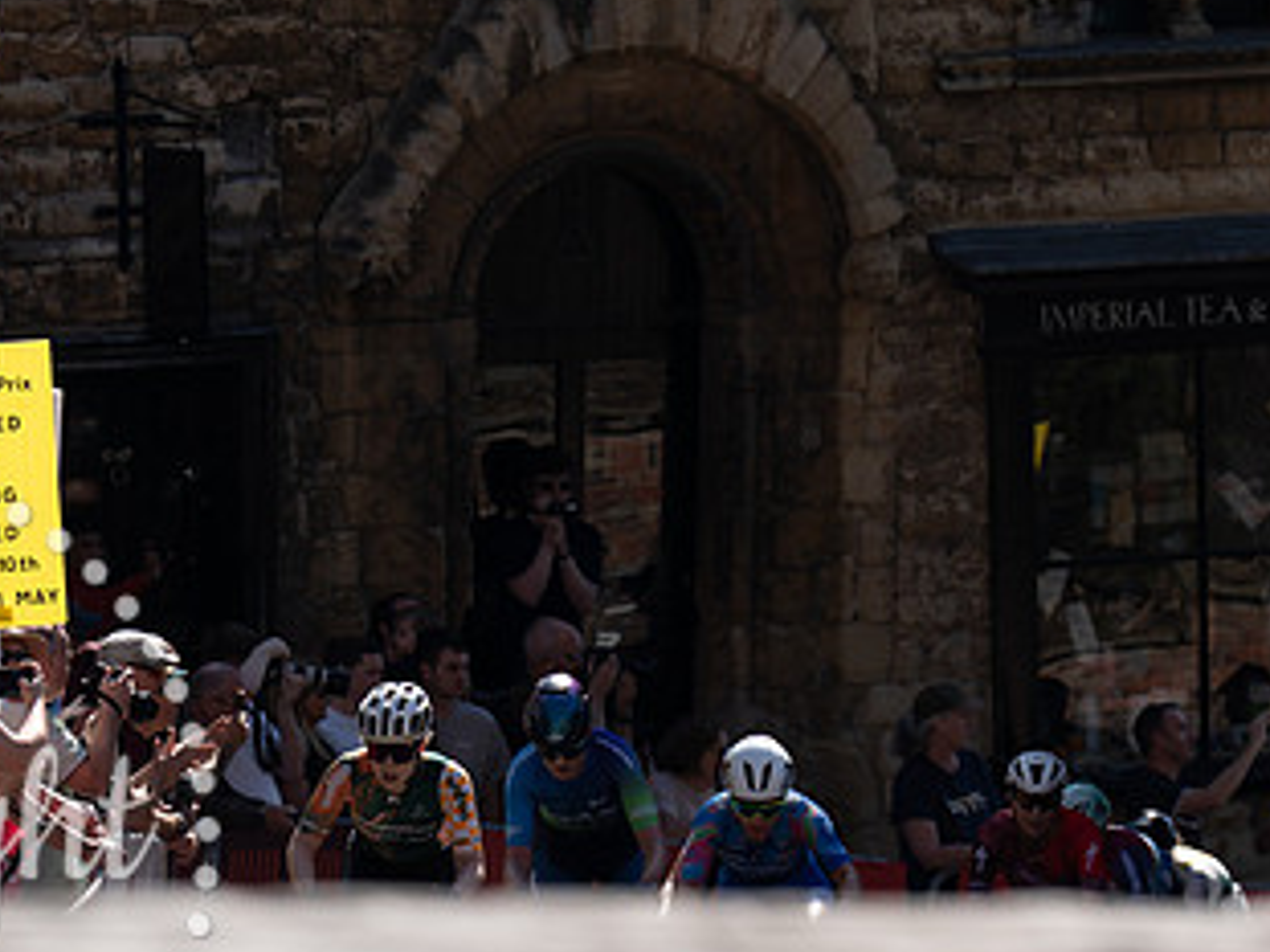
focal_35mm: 478
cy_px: 989
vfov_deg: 3.1
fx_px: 17530
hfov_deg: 4.1
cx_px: 358
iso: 100
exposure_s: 1/1000
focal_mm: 176
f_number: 3.5
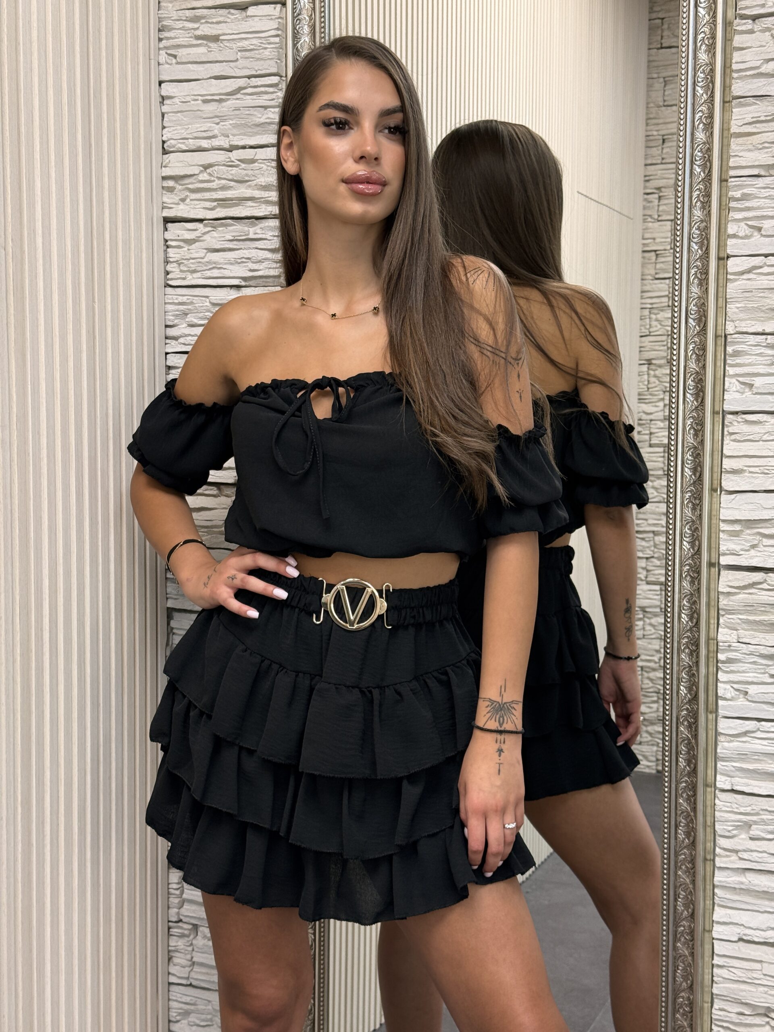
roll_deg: -0.6
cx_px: 387
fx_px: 1431
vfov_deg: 39.7
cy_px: 516
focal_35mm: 48
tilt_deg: -4.3
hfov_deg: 30.3
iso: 64
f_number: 1.78
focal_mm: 6.76
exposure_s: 1/100
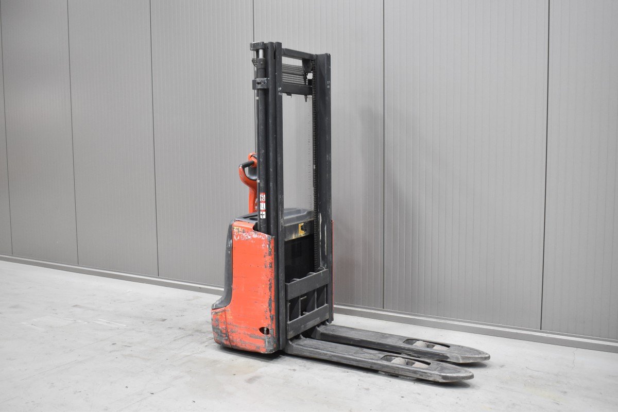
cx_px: 309
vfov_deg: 36.9
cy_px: 206
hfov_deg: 53.1
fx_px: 618
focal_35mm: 36
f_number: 4.5
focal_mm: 24
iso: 1600
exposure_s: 1/40
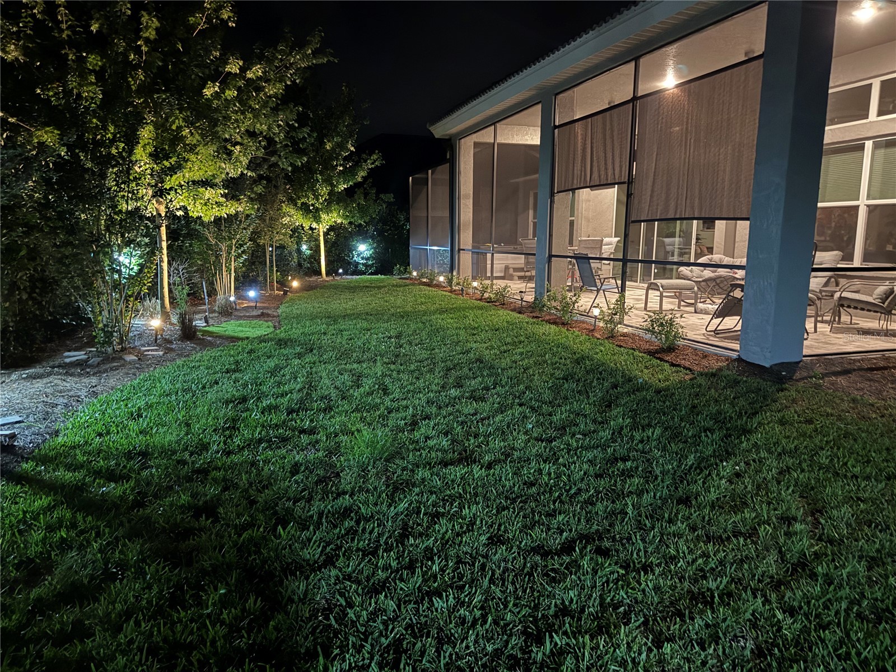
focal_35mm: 24
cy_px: 336
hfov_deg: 71.6
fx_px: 621
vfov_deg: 56.8
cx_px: 448
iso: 1250
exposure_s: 1/9
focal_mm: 6.76
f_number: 1.78
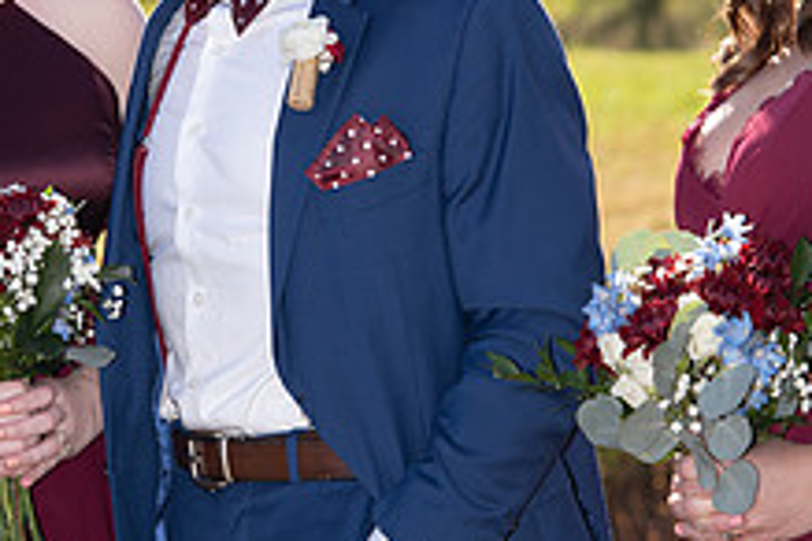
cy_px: 211
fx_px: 6721
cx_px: 278
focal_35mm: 298
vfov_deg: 4.6
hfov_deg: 6.9
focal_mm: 145
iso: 80
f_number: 7.1
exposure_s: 1/200
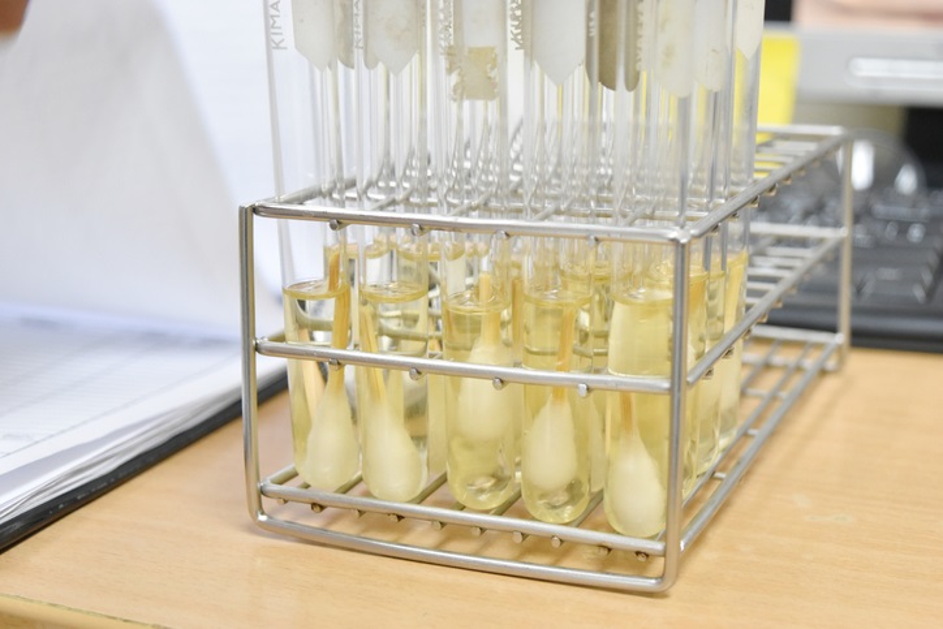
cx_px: 472
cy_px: 314
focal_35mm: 68
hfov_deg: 29.9
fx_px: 1768
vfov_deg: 20.2
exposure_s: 1/100
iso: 2000
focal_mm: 45
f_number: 5
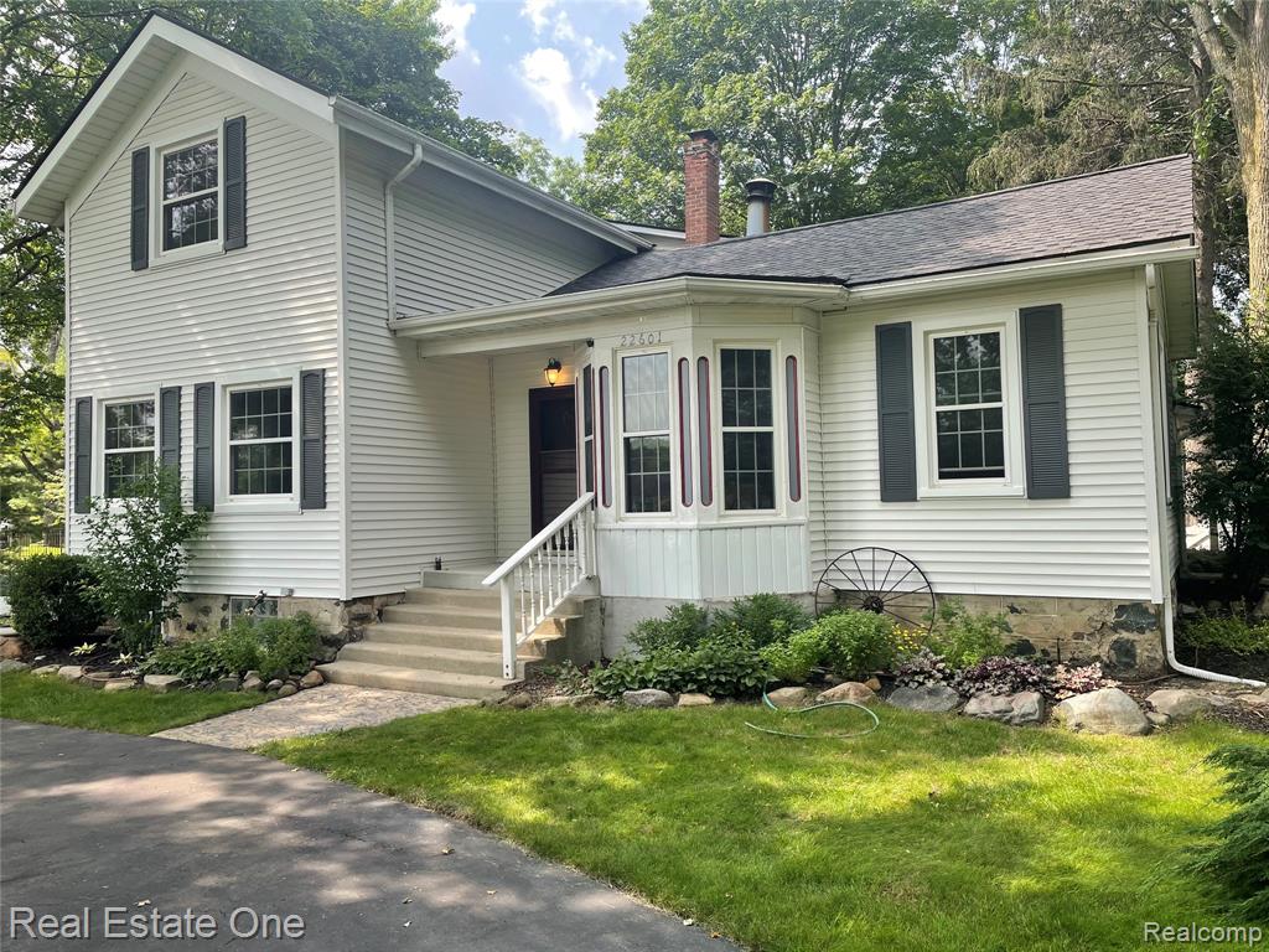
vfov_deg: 53.1
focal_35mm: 26
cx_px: 634
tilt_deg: +2.1
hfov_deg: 67.3
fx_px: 953
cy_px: 476
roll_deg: +1.4
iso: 32
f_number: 1.6
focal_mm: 4.2
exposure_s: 1/509
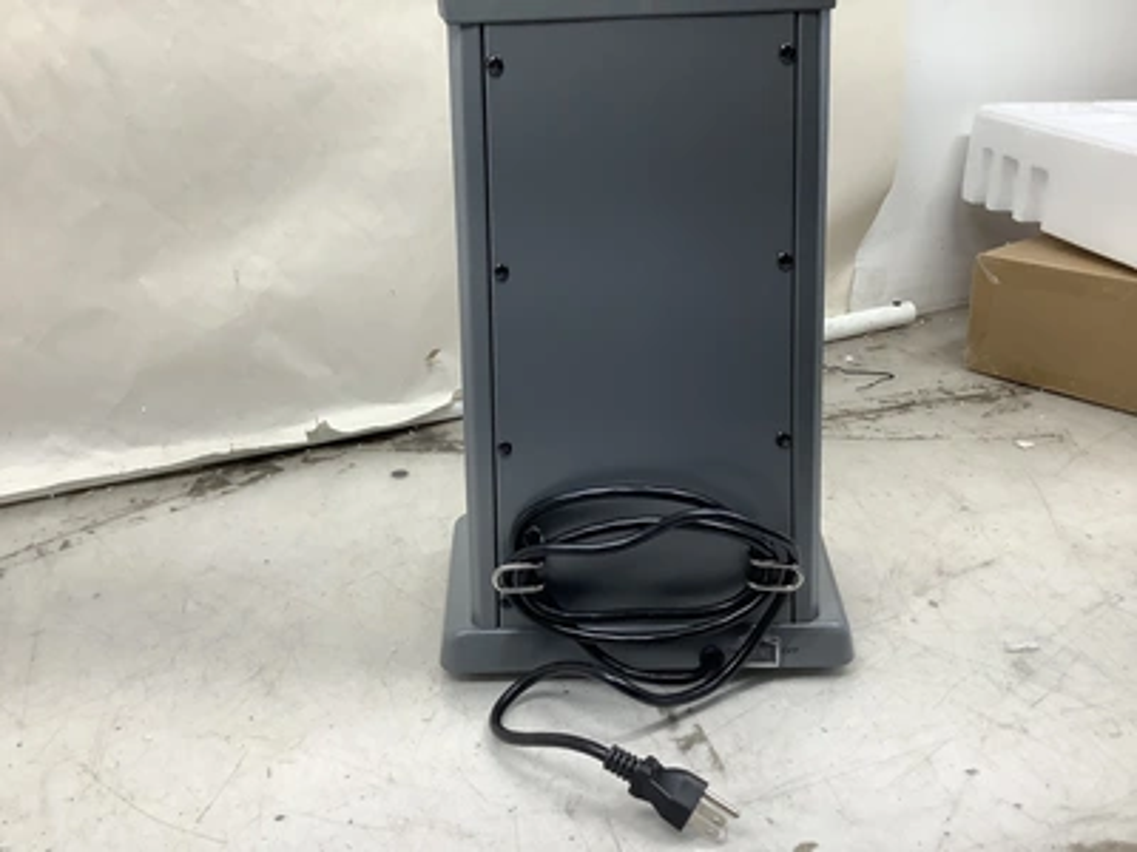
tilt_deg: -20.9
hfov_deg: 58.4
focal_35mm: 31
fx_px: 1018
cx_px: 568
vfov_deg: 45.4
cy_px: 426
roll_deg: +1.3
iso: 80
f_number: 2.4
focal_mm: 3.3
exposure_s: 1/100
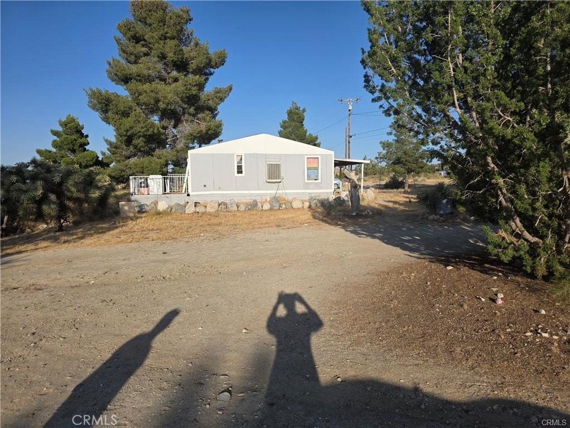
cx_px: 285
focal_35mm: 23
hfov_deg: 73.9
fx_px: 379
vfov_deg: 58.9
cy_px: 214
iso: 80
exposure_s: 1/6355
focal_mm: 6.3
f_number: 1.7
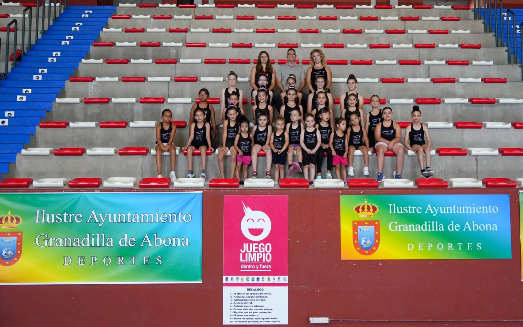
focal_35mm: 52
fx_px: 735
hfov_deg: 39.1
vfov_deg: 25.0
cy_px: 131
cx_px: 290
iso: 1600
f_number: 4
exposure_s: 1/160
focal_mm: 29
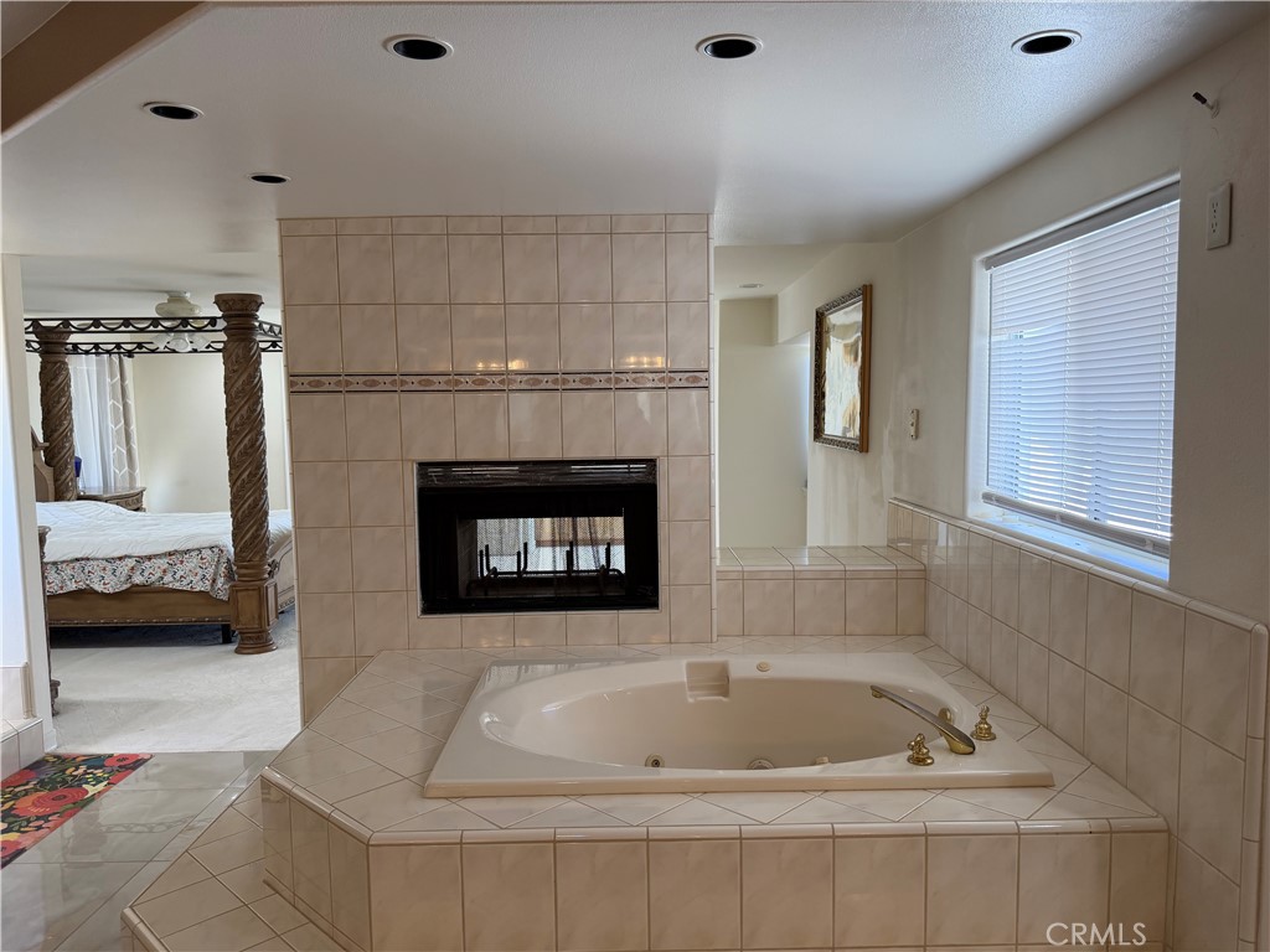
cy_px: 476
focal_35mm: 24
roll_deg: +1.5
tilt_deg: -4.5
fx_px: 881
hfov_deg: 71.6
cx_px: 635
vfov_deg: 56.8
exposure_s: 1/202
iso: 125
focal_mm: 6.76
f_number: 1.78
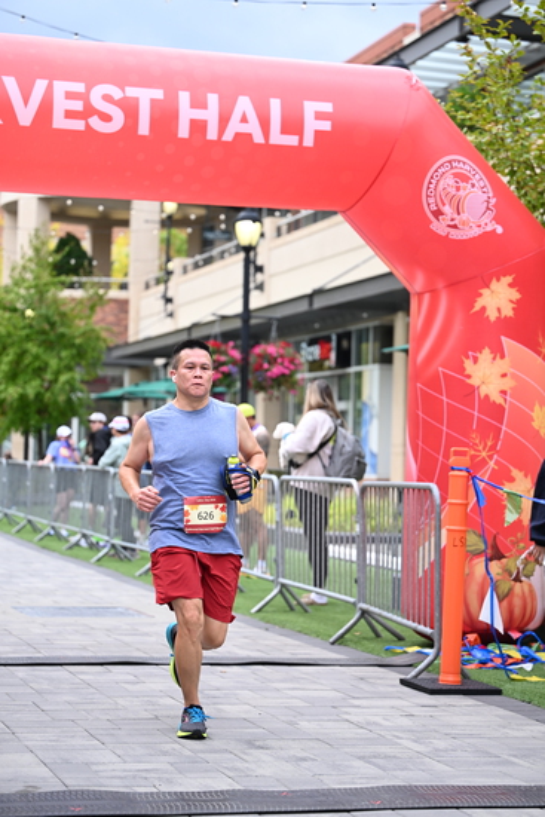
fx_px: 1793
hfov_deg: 17.3
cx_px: 272
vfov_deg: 25.7
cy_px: 408
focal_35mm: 79
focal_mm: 79
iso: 640
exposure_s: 1/2000
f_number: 2.8
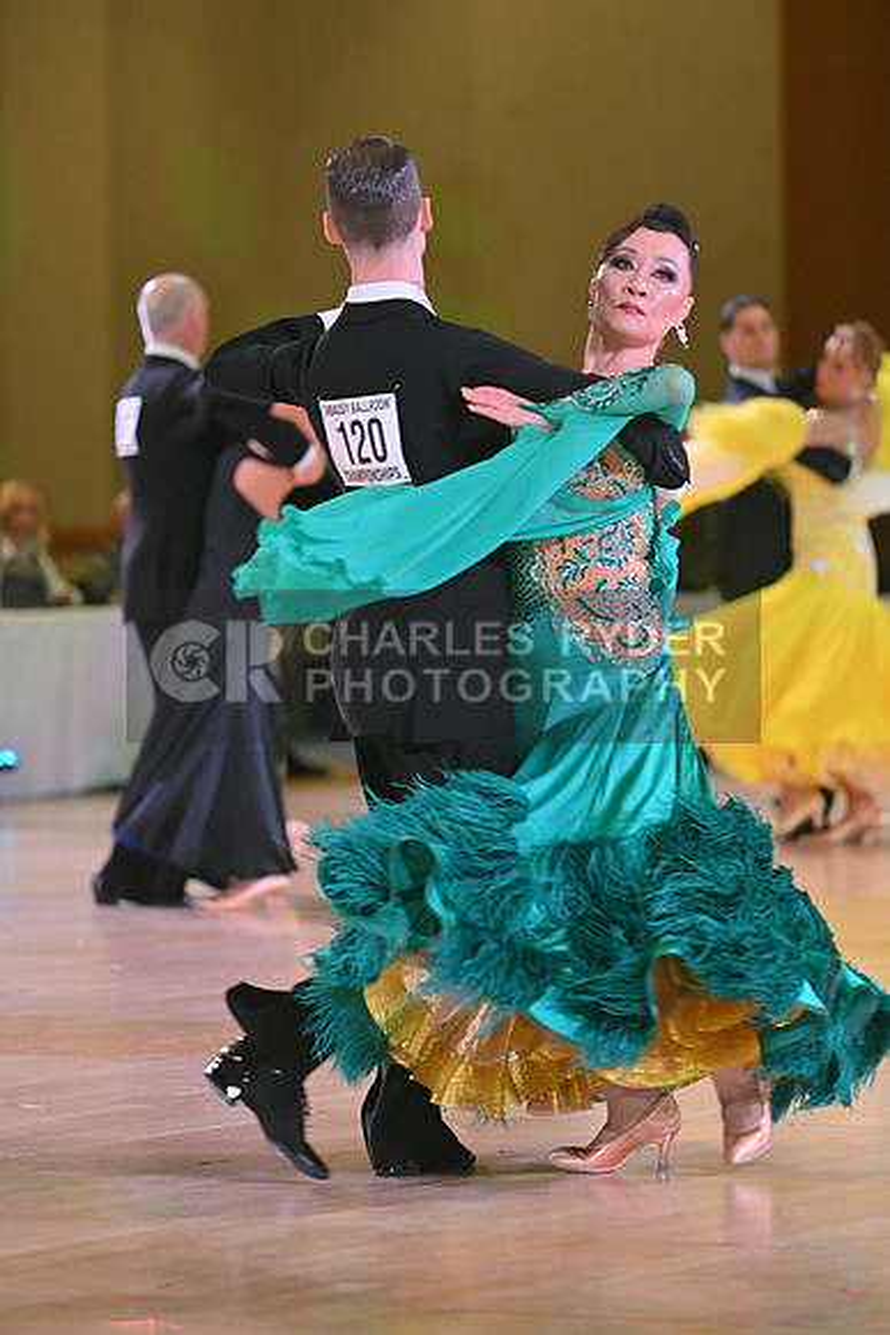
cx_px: 445
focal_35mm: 200
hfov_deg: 6.9
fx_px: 7412
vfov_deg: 10.3
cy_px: 668
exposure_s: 1/400
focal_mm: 200
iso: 3200
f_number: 4.5
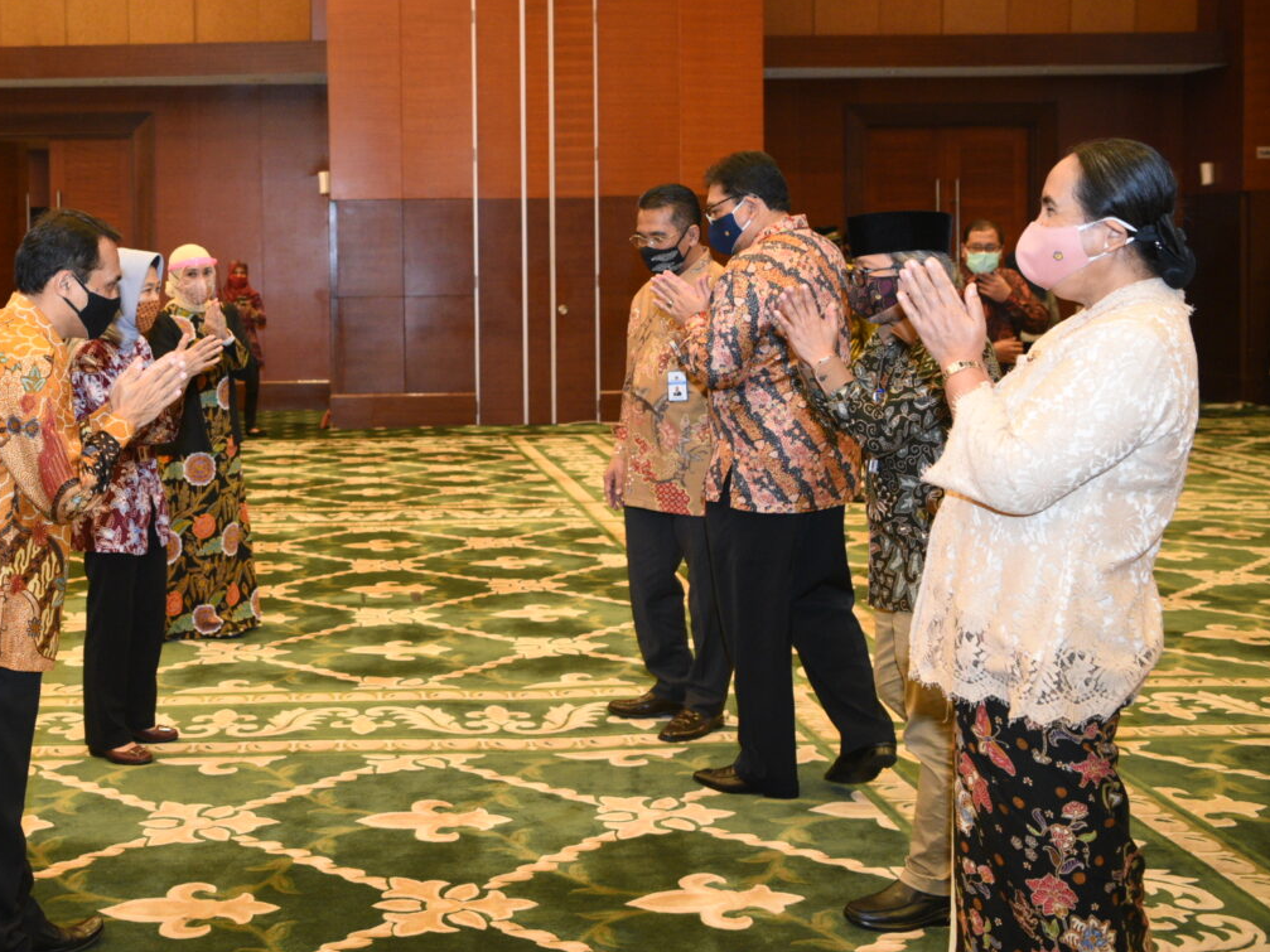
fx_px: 1357
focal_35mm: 37
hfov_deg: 50.0
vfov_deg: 38.7
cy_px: 474
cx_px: 561
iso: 3200
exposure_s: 1/125
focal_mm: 34
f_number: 3.5
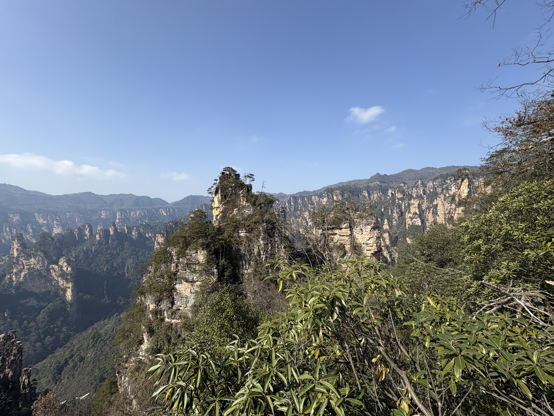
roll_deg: +0.0
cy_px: 208
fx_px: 224
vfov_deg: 85.7
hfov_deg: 102.1
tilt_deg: +2.4
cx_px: 277
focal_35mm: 14
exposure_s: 1/1567
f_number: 2.2
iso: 50
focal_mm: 2.22
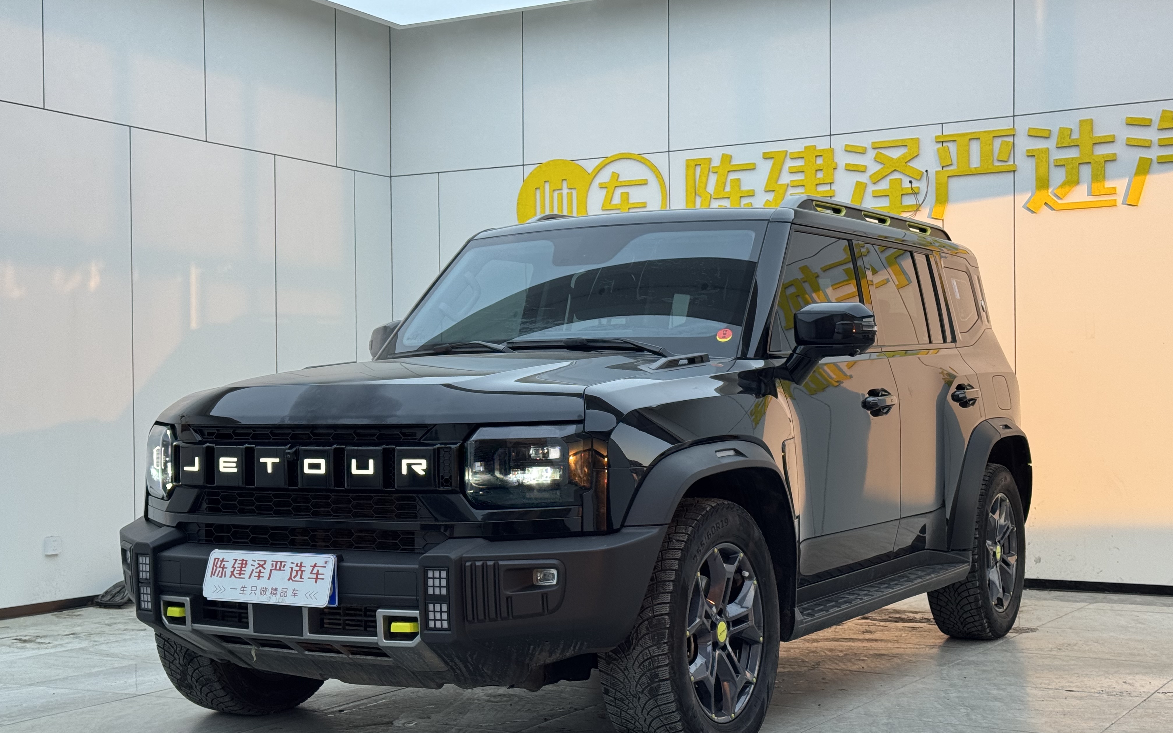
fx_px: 1630
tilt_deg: +0.3
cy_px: 385
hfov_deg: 39.6
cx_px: 588
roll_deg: +0.6
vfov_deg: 25.3
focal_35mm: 51
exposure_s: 1/488
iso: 64
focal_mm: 6.76
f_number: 1.78
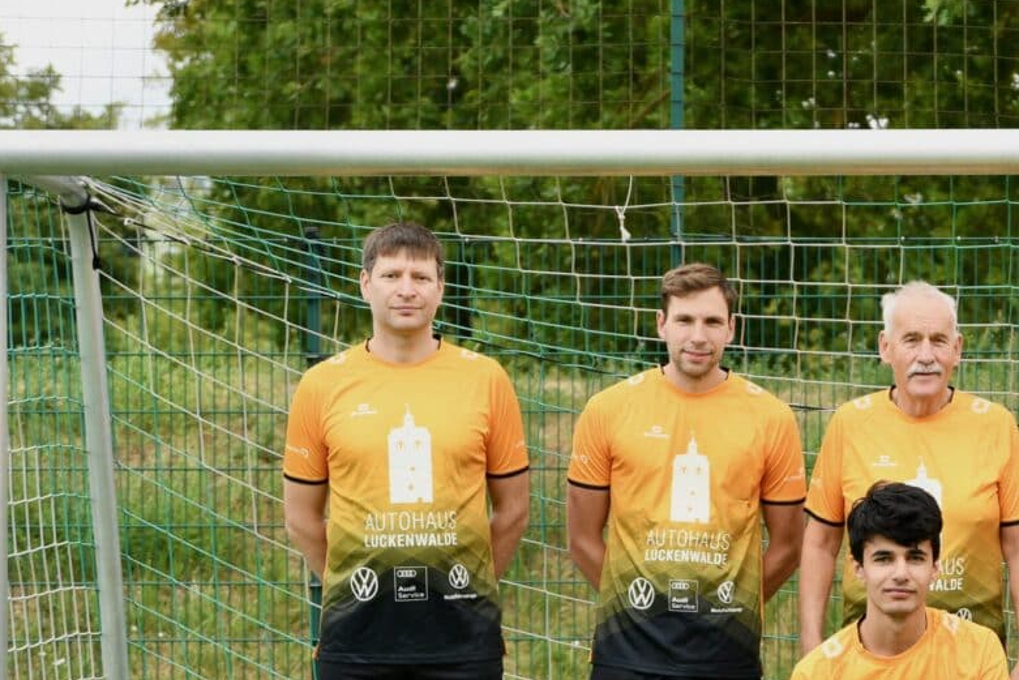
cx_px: 1125
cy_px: 678
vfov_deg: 11.5
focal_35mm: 118
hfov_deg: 16.8
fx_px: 3340
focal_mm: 45
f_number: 2.8
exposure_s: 1/800
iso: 250
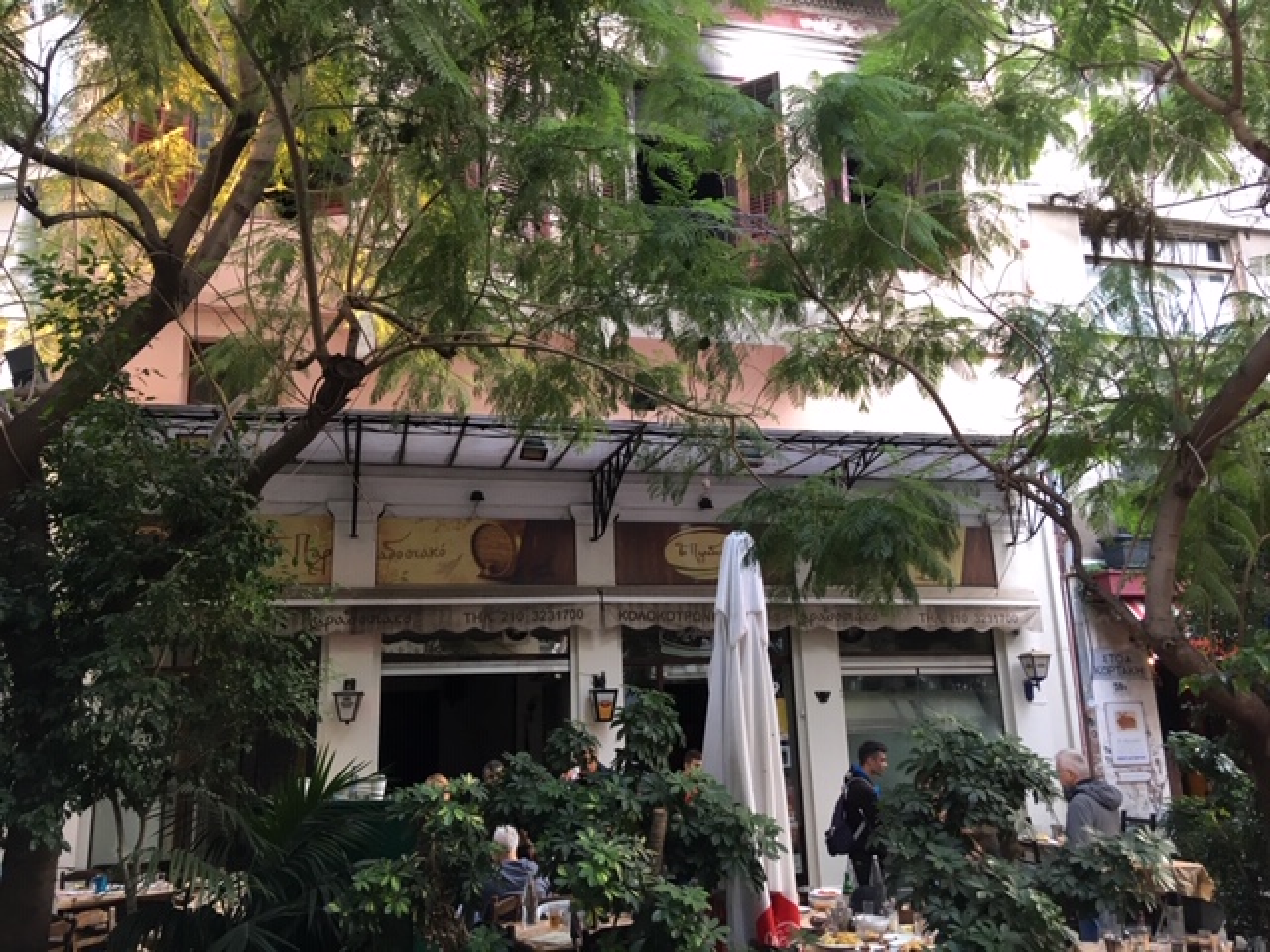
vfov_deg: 48.2
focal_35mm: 29
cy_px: 476
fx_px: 1064
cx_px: 635
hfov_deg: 61.7
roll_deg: +1.3
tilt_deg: +13.2
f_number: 2.2
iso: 100
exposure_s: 1/33
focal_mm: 4.15
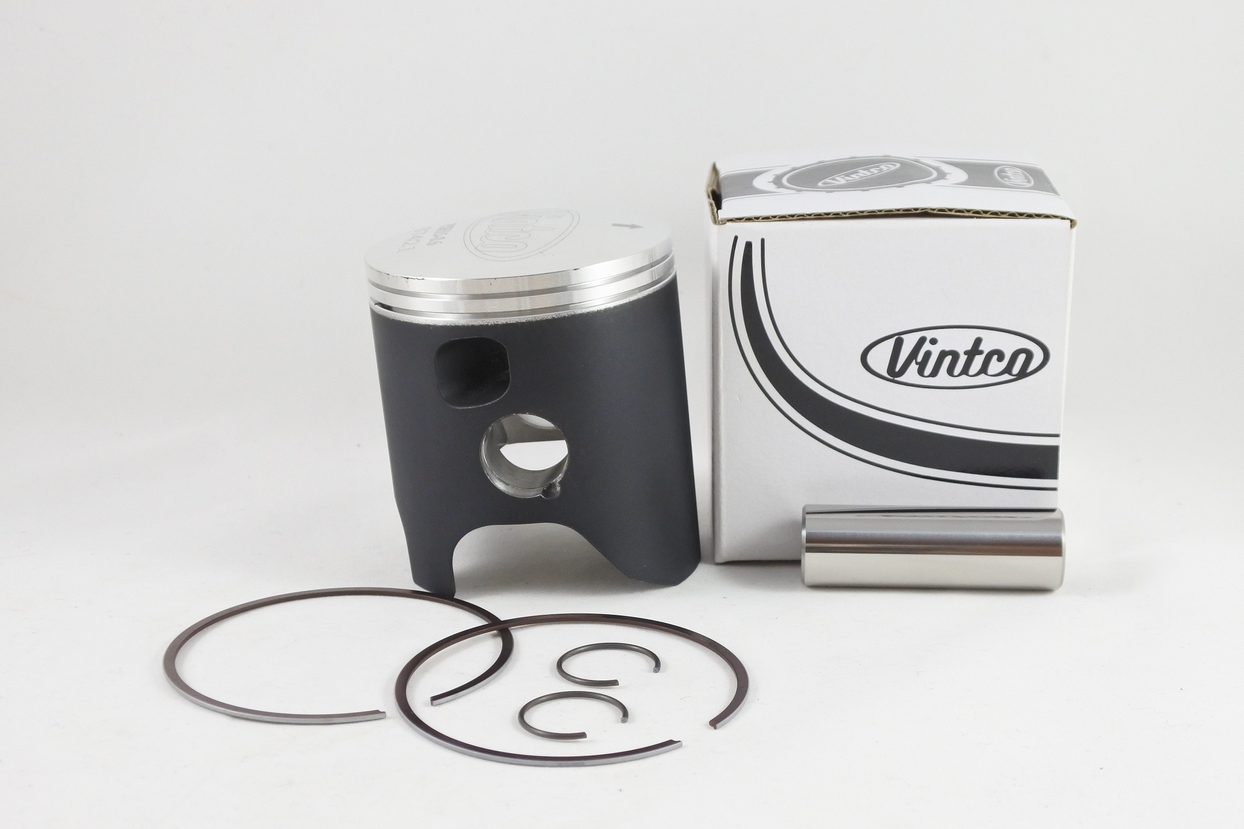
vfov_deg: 29.9
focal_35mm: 45
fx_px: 1555
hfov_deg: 43.6
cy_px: 414
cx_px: 622
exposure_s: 1/125
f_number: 4.5
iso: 640
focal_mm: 16.8
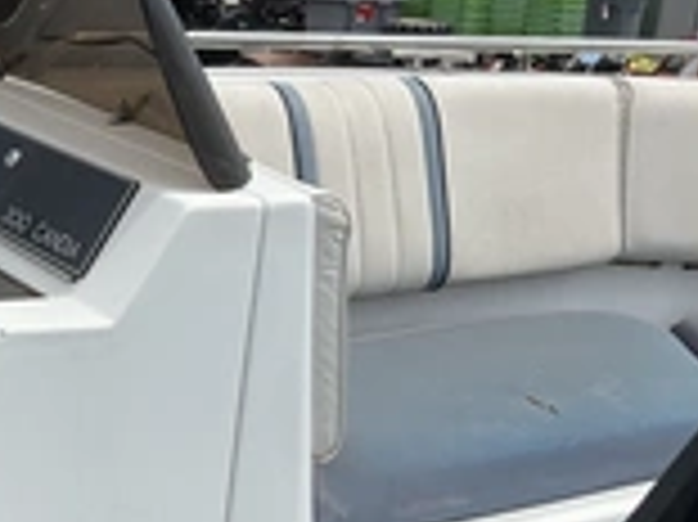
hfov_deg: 24.8
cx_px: 5
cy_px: 513
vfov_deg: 19.1
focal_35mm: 75
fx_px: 1511
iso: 25
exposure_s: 1/2801
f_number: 1.8
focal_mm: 3
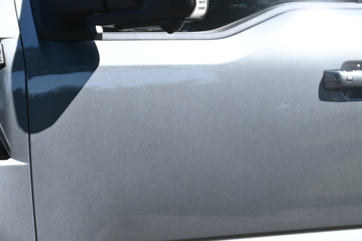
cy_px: 262
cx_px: 147
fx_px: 2565
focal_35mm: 255
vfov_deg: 5.4
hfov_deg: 8.1
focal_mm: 30.5
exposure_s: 1/320
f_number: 6.3
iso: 100
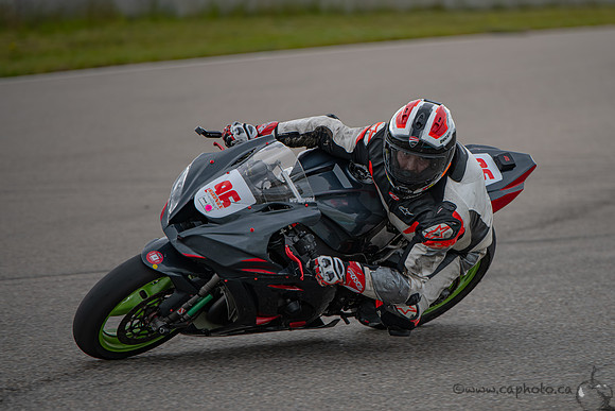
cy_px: 206
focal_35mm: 263
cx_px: 404
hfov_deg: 7.8
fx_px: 4486
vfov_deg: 5.2
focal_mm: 200
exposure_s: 1/1600
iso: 110
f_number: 2.8
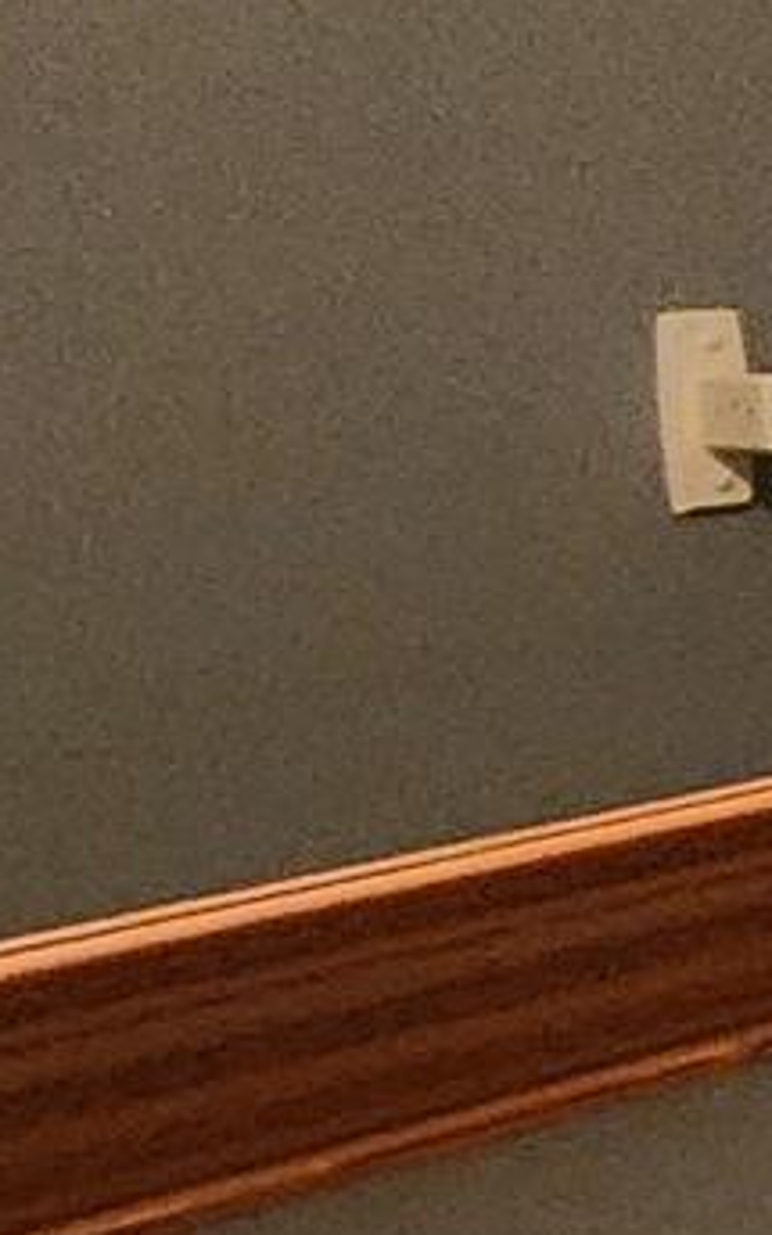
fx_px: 2760
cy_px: 363
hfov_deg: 8.1
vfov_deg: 25.0
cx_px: 3127
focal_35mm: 82
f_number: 2.2
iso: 800
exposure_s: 1/24
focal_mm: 2.2
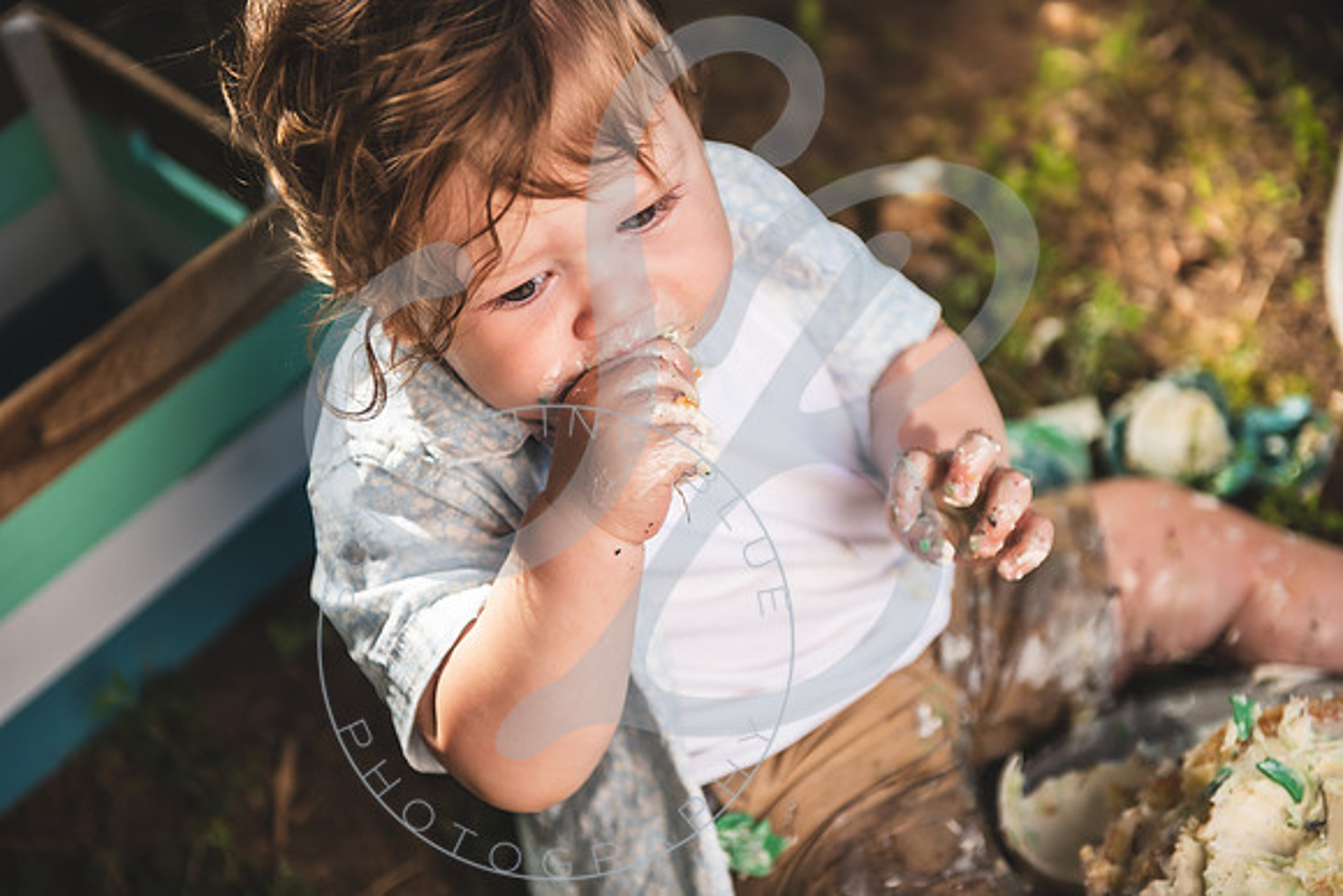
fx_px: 2612
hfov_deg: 28.8
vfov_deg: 19.5
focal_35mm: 70
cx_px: 672
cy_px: 448
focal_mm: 70
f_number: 2.8
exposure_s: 1/800
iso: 100
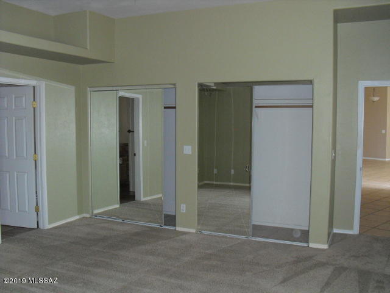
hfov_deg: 51.4
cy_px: 146
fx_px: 406
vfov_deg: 39.7
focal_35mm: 36
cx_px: 195
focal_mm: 6.3
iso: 400
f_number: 3.1
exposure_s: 1/60
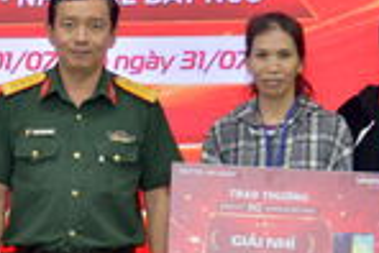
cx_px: -13
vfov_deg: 4.7
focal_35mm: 296
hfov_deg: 6.9
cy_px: 135
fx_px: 3119
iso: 800
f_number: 4.5
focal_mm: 86
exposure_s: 1/160
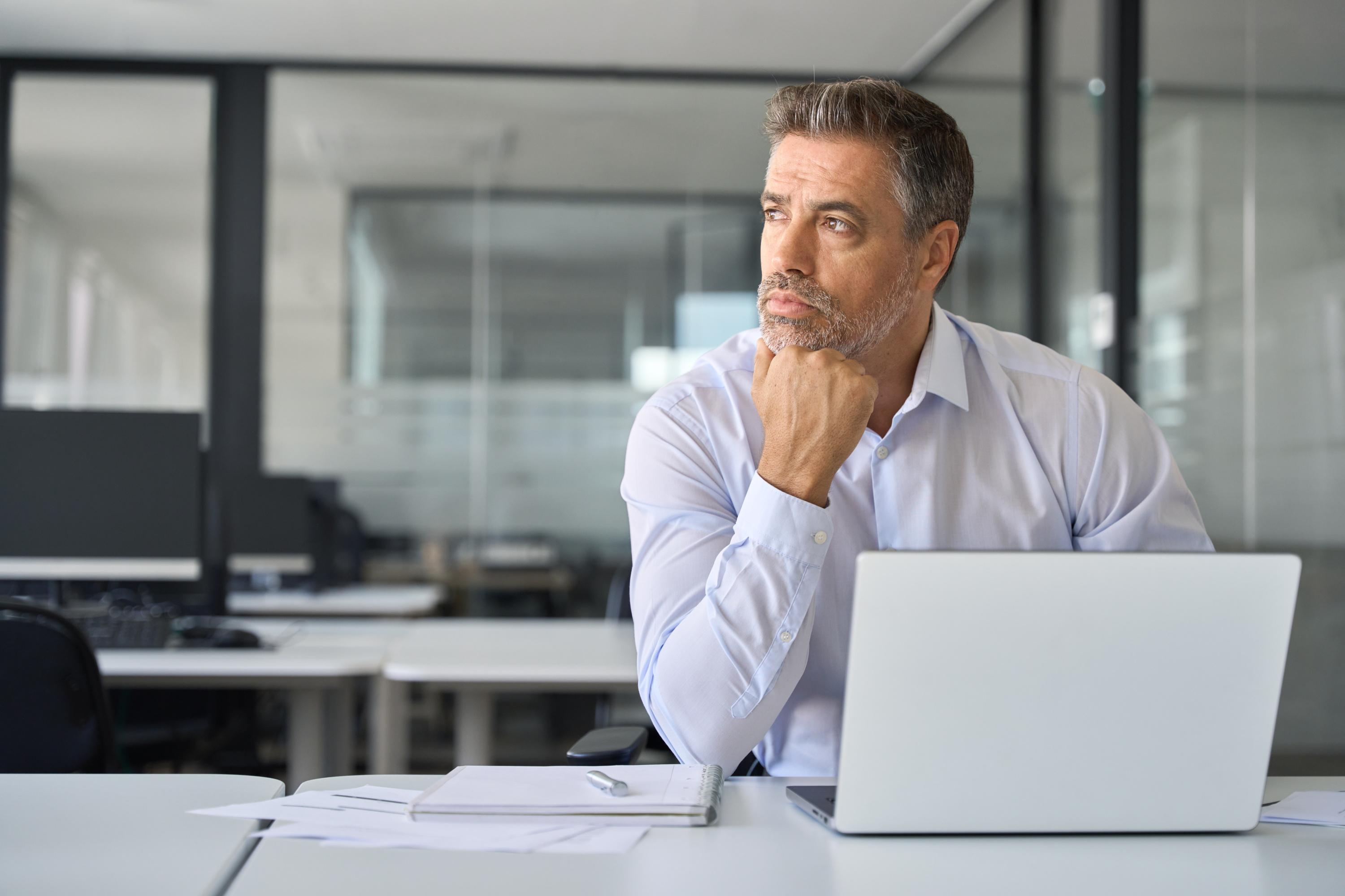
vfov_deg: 22.0
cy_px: 448
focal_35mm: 62
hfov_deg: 32.6
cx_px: 672
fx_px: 2301
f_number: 2.8
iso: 320
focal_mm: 61.6
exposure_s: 1/320
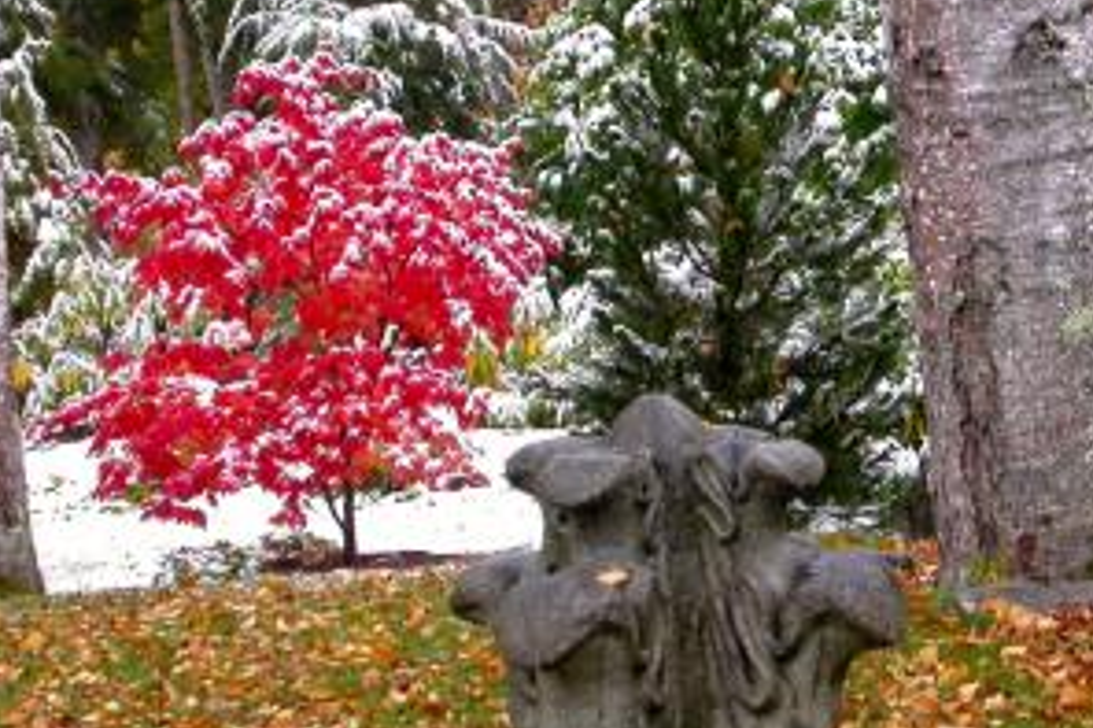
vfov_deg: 9.1
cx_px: 886
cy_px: 392
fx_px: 4582
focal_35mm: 151
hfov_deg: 13.5
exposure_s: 1/104
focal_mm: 15.3
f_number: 4.3
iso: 100
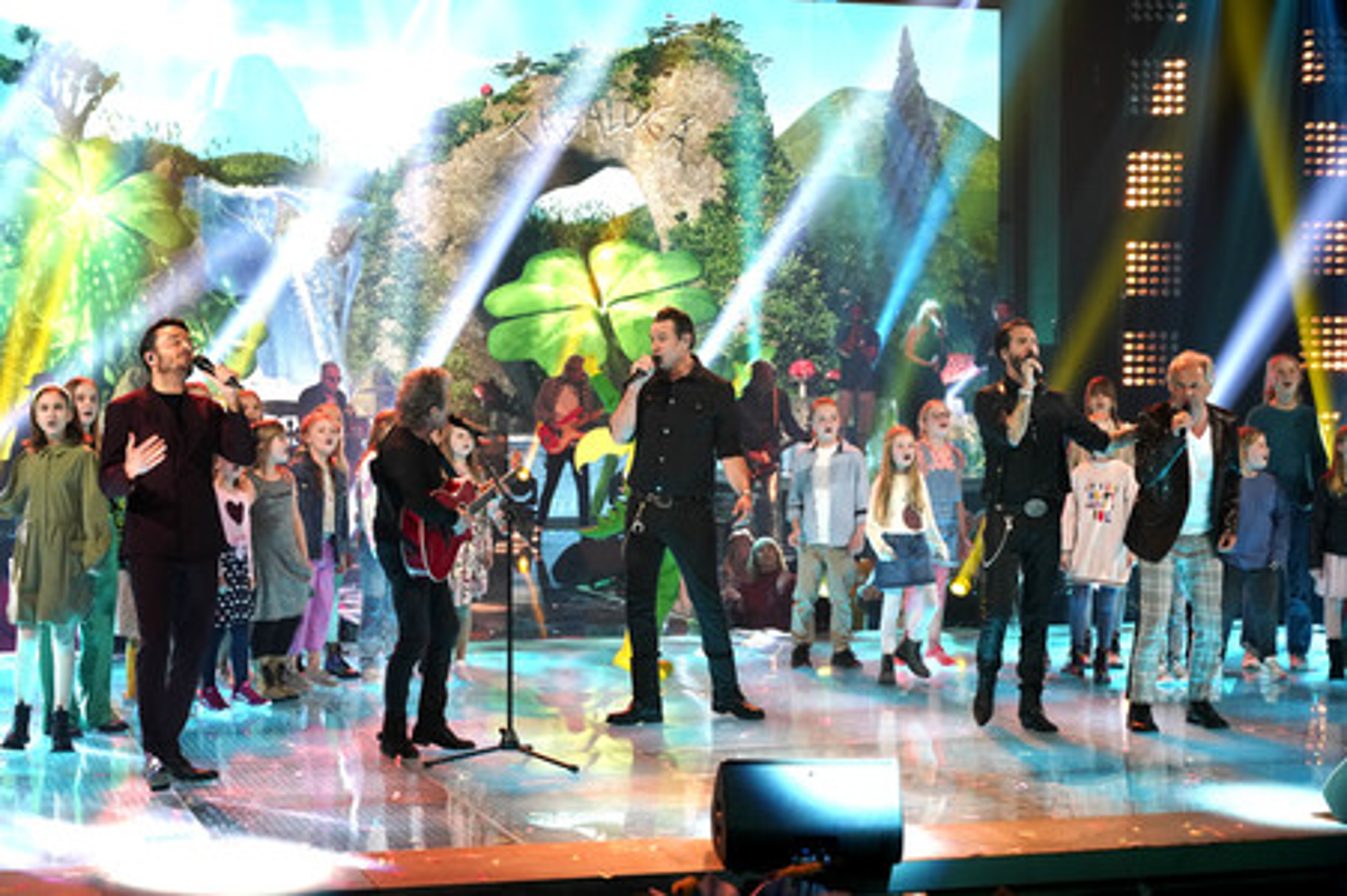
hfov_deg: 31.9
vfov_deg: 21.5
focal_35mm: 63
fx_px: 2355
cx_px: 674
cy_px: 448
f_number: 5.6
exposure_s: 1/160
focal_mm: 63
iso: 3200
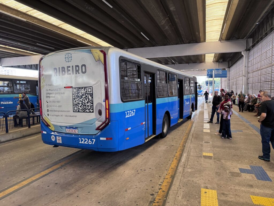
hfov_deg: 71.6
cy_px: 103
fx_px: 190
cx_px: 137
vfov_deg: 56.8
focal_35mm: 24
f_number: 1.78
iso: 125
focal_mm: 6.76
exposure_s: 1/121
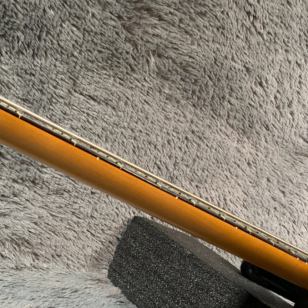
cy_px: 231
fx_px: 765
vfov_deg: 22.6
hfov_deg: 22.7
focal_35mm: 76
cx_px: 173
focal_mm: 3
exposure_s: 1/78
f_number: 1.8
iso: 64
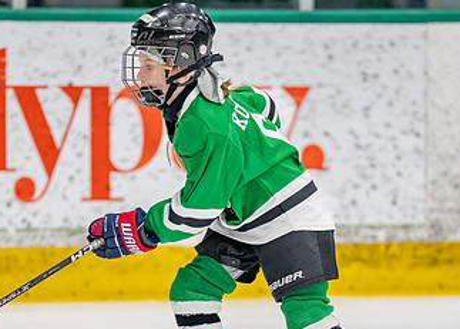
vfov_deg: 2.8
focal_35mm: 518
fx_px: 6770
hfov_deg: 3.9
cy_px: 335
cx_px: 217
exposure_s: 1/1600
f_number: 2.8
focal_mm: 200
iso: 1000
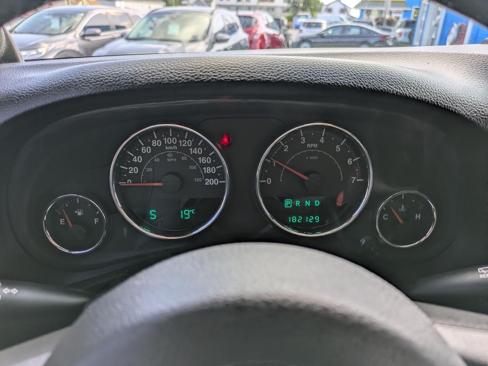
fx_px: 353
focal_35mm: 25
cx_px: 244
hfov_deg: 69.4
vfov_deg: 54.9
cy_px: 183
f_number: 1.89
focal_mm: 5.43
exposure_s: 1/171
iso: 29
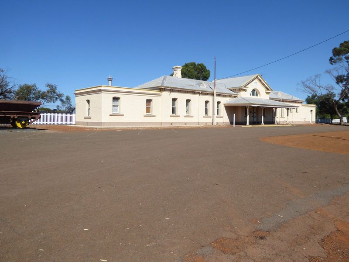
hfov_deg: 61.7
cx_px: 174
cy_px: 131
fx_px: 292
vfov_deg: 48.2
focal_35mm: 29
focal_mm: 5
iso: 80
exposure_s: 1/1300
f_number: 3.5
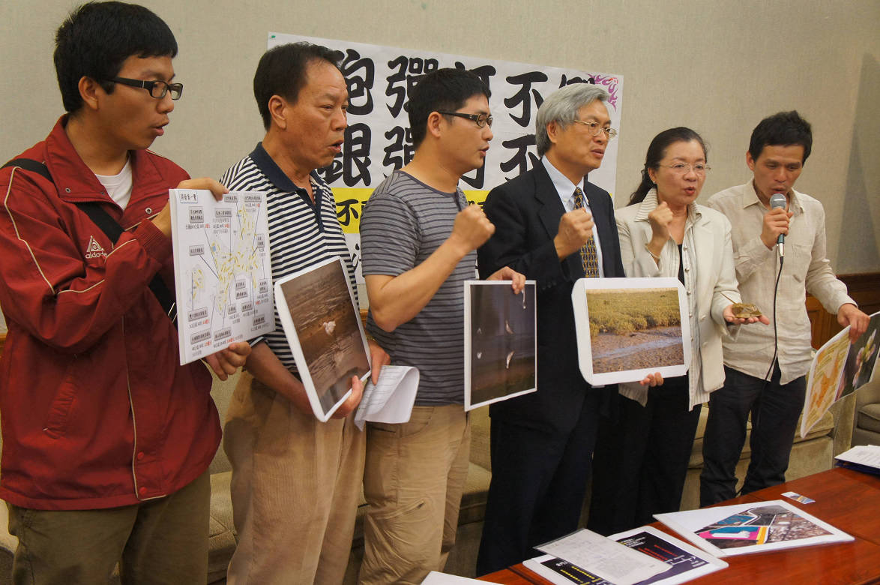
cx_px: 440
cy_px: 292
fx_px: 916
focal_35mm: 38
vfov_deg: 35.4
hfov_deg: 51.3
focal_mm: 25
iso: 1600
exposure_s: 1/80
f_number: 4
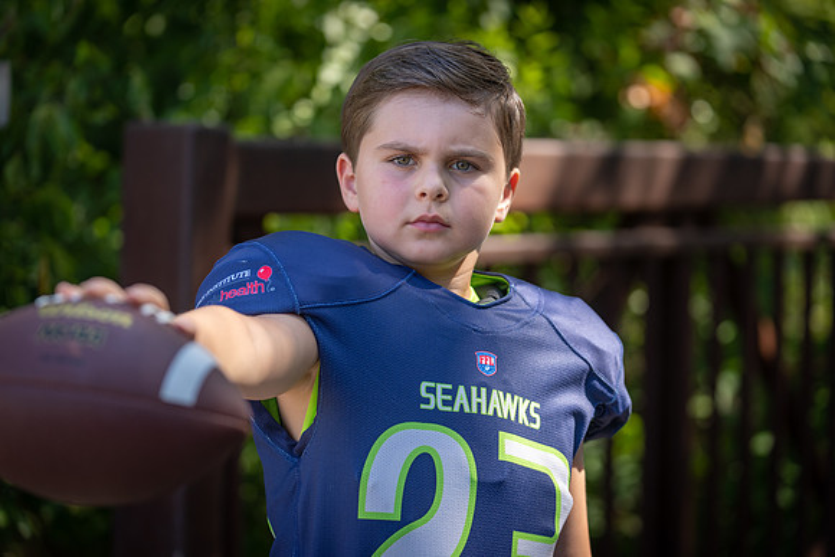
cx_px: 418
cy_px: 278
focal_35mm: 93
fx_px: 2157
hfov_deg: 21.9
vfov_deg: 14.7
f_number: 2.8
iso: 100
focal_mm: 93
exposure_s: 1/320
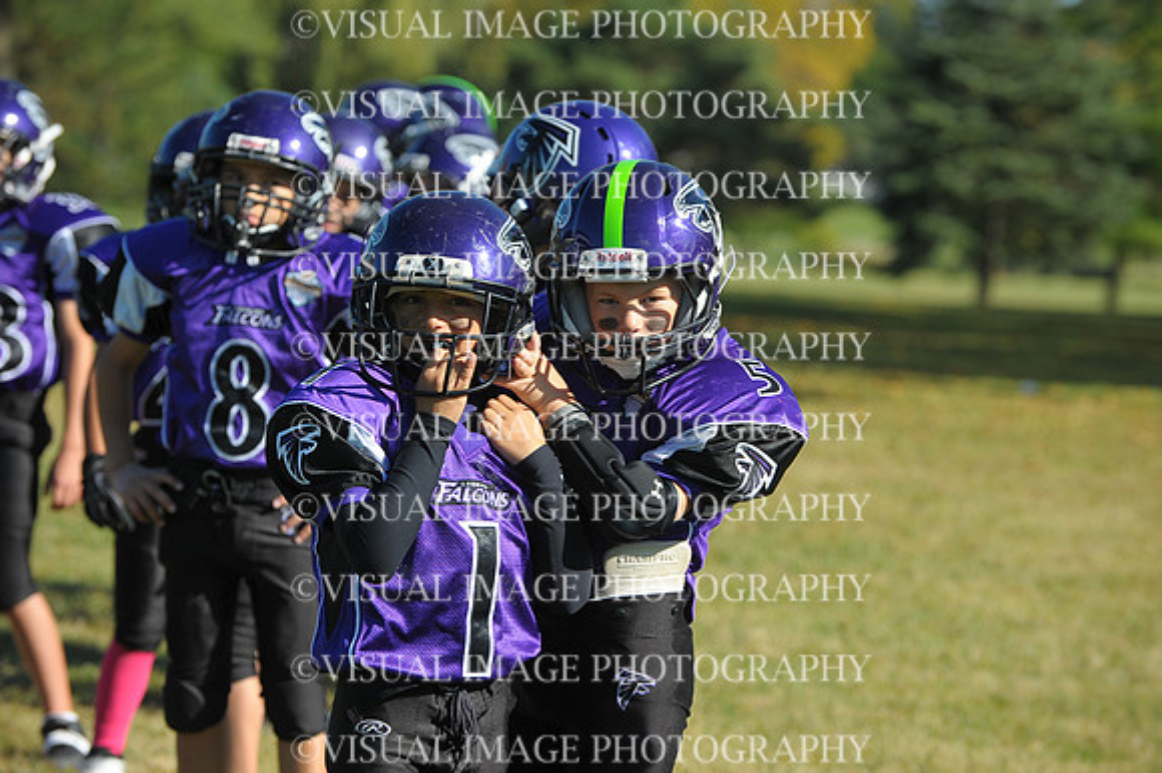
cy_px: 386
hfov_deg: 10.3
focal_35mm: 200
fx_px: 6452
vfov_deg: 6.9
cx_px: 581
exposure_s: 1/1000
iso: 400
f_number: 6.3
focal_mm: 200
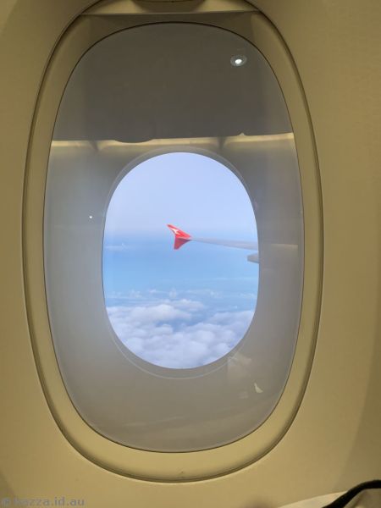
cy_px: 254
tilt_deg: +5.4
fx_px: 382
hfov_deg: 53.1
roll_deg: +0.0
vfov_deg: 67.3
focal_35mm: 26
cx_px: 190
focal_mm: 4.25
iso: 250
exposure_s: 1/42
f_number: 1.8
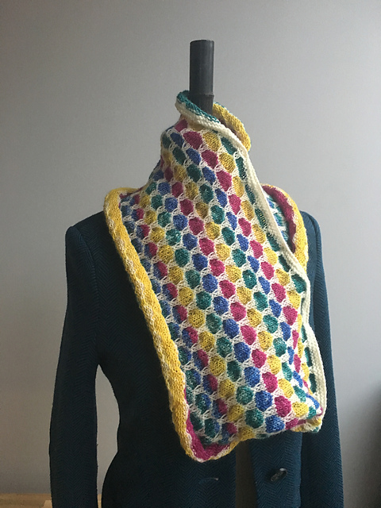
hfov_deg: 48.2
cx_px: 190
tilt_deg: -12.7
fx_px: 426
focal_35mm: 29
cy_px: 254
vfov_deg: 61.7
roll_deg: -0.9
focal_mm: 4.15
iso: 200
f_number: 2.2
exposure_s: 1/17
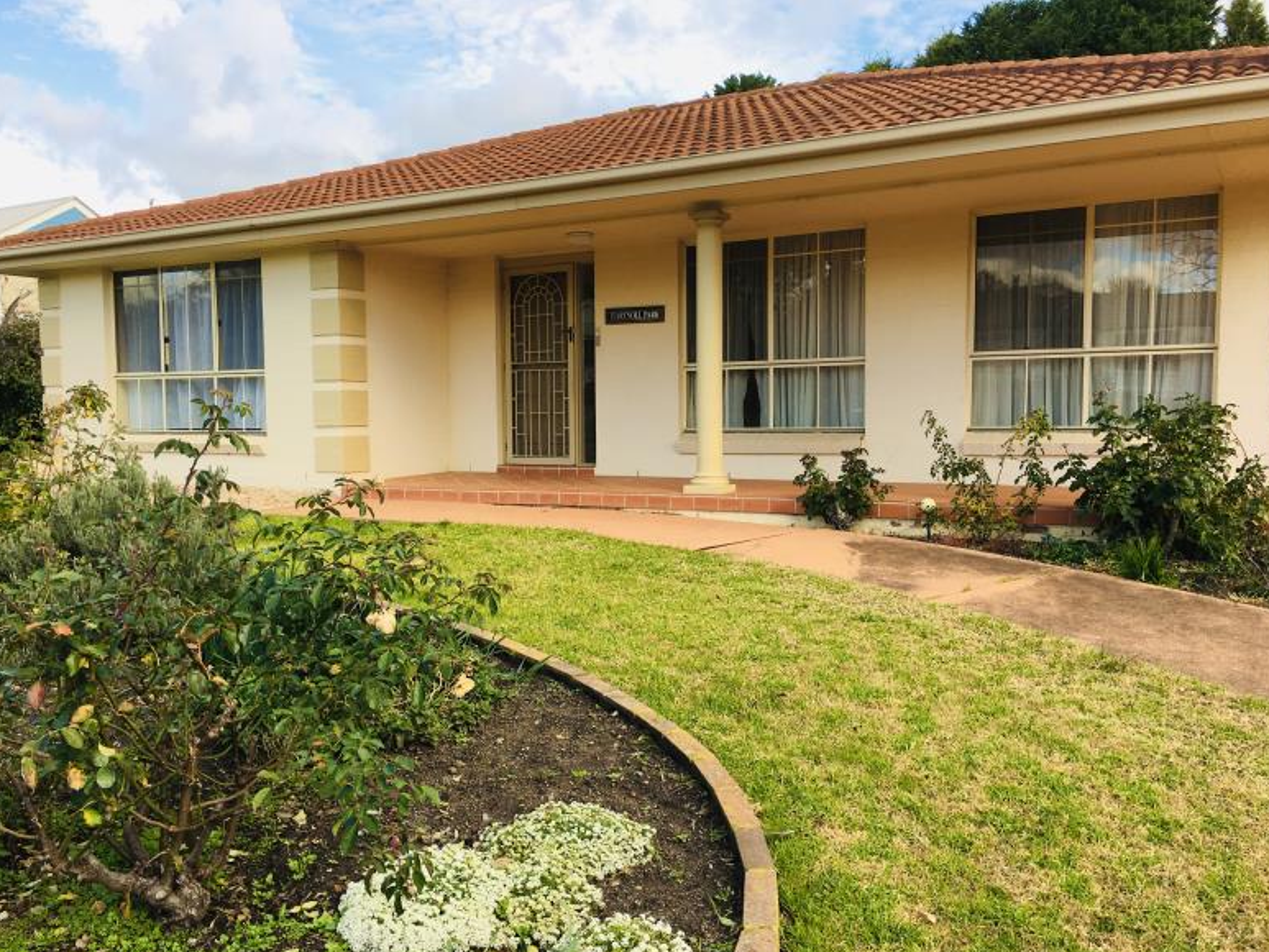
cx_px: 622
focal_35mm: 30
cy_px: 491
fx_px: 1100
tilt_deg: -3.3
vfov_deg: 46.8
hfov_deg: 60.0
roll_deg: +0.4
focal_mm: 4.15
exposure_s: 1/394
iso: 25
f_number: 2.2
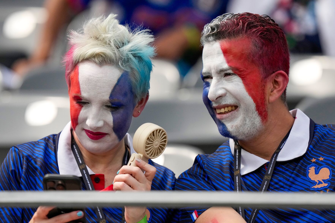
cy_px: 112
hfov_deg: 5.2
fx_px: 3722
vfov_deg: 3.4
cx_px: 168
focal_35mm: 400
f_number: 3.5
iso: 4000
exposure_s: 1/25600
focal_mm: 400
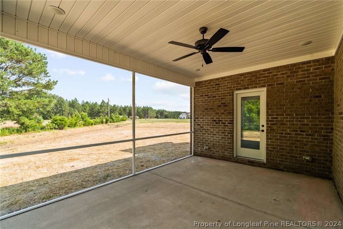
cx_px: 172
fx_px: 152
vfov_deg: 73.7
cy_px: 114
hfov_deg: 96.7
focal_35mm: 16
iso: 400
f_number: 7.1
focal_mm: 16
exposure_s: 1/200
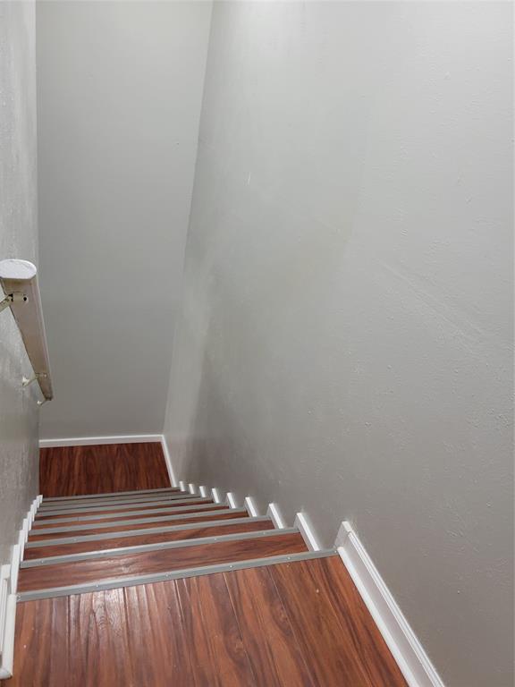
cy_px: 344
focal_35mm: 26
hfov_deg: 53.1
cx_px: 258
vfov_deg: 67.3
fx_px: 516
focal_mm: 5.4
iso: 200
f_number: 1.8
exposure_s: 1/40
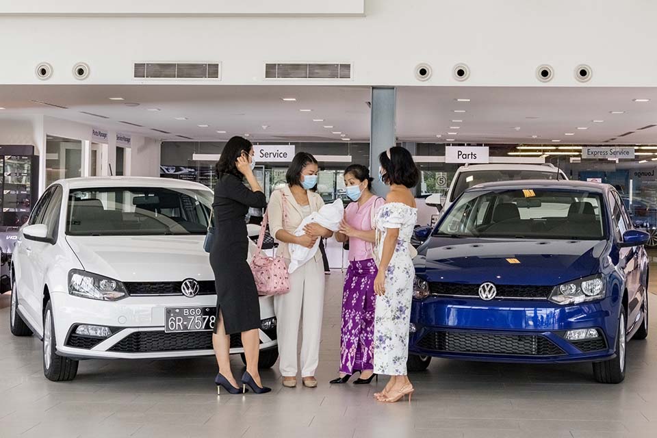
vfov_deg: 36.9
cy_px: 219
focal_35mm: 36
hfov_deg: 53.1
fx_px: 657
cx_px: 328
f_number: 11
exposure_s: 1/250
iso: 1250
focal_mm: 36
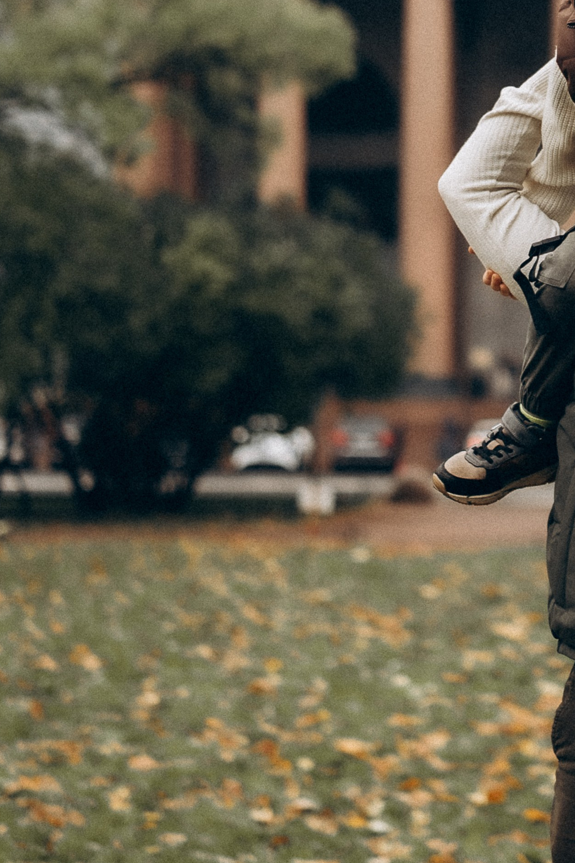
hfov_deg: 12.3
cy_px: 153
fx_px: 2635
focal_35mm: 110
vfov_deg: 18.4
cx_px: 602
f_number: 1.2
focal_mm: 35
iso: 100
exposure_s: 1/800
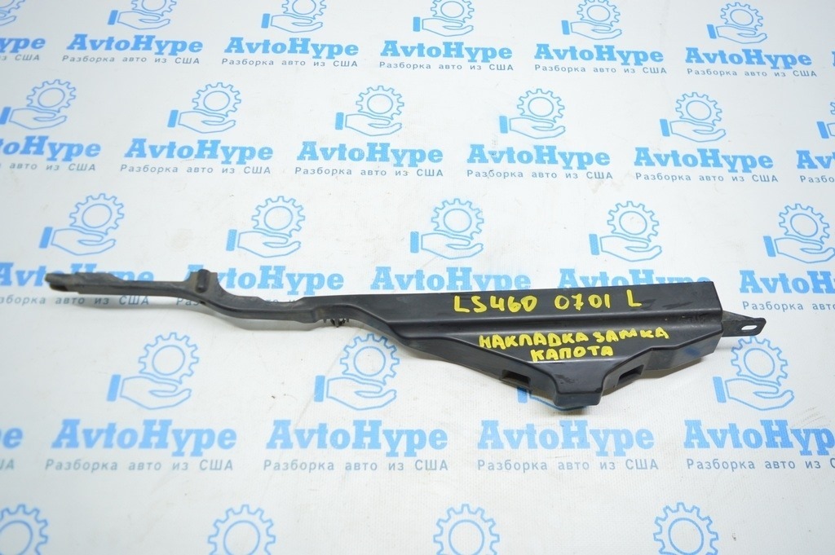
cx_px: 418
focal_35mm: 27
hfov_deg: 67.4
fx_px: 626
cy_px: 278
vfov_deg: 47.9
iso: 400
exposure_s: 1/50
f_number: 3.5
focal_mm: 18
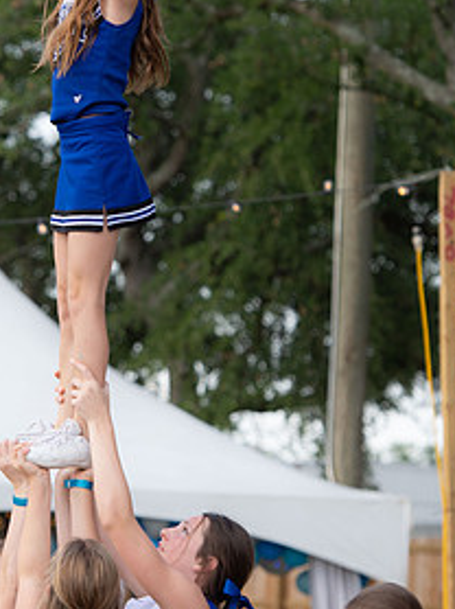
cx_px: 107
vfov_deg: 7.6
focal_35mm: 261
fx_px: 4581
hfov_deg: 5.7
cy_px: 261
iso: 100
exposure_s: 1/250
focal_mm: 130
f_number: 4.5
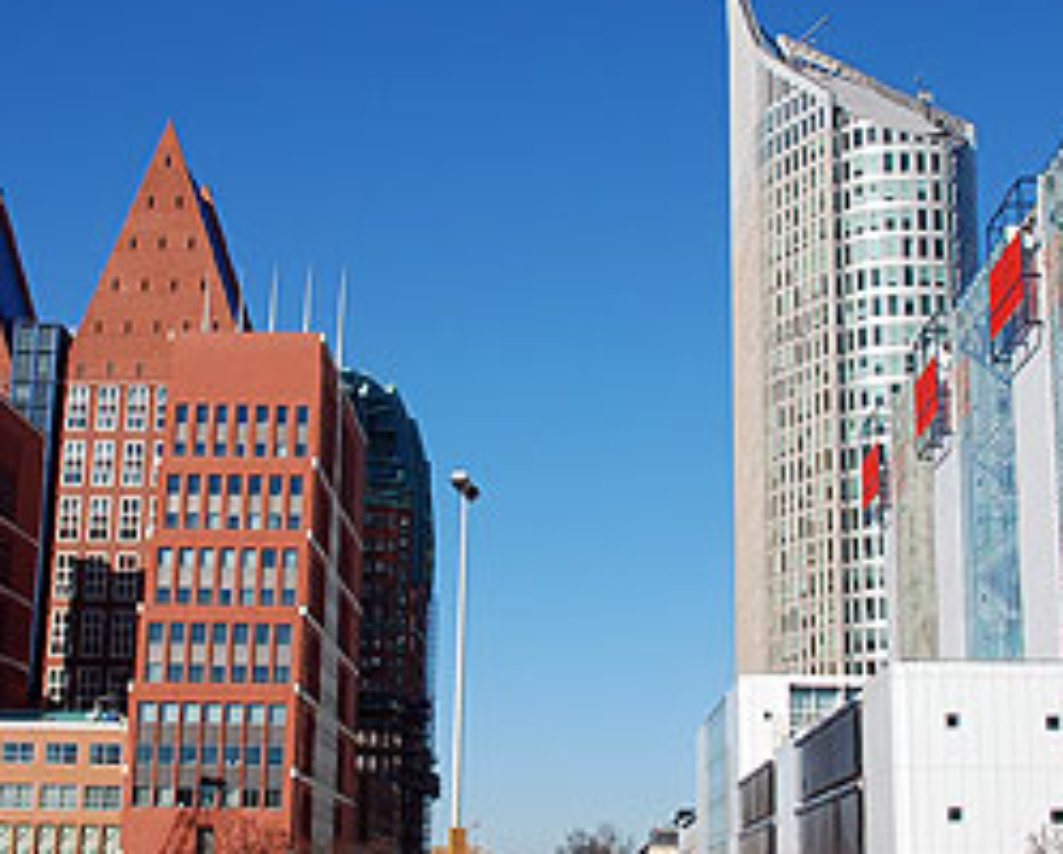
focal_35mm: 61
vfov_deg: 25.0
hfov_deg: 30.9
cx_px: 538
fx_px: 1922
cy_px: 412
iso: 200
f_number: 10
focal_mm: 24
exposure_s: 1/400
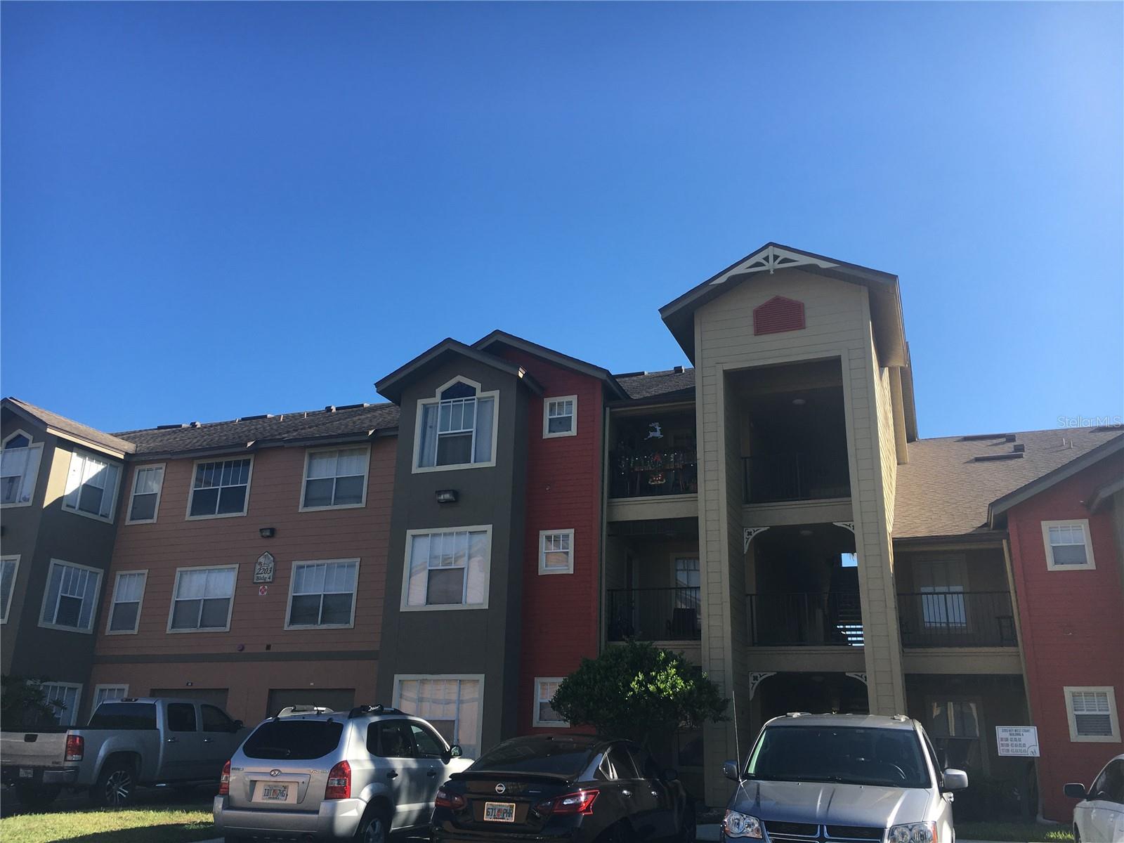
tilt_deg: +19.7
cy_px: 422
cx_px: 562
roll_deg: -2.1
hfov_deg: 61.7
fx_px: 942
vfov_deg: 48.2
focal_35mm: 29
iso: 25
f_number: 2.2
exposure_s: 1/894
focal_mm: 4.15
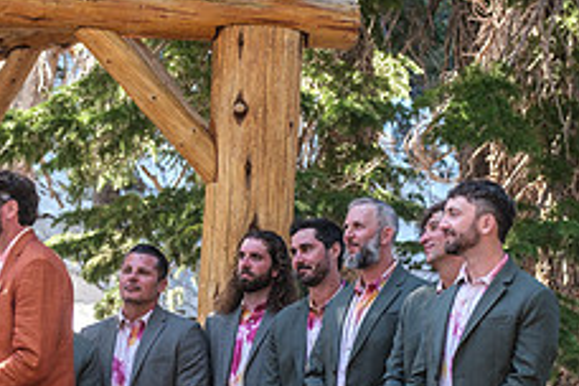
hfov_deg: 10.8
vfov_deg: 7.2
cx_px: 287
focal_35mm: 191
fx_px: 3072
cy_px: 354
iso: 400
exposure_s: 1/210
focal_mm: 50
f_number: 3.6
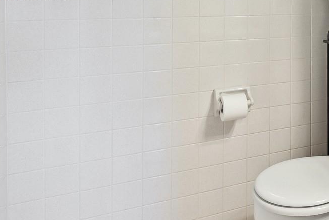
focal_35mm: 39
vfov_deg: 31.4
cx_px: 314
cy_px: -5
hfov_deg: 43.8
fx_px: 357
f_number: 8
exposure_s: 1/5
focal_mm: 16
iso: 250
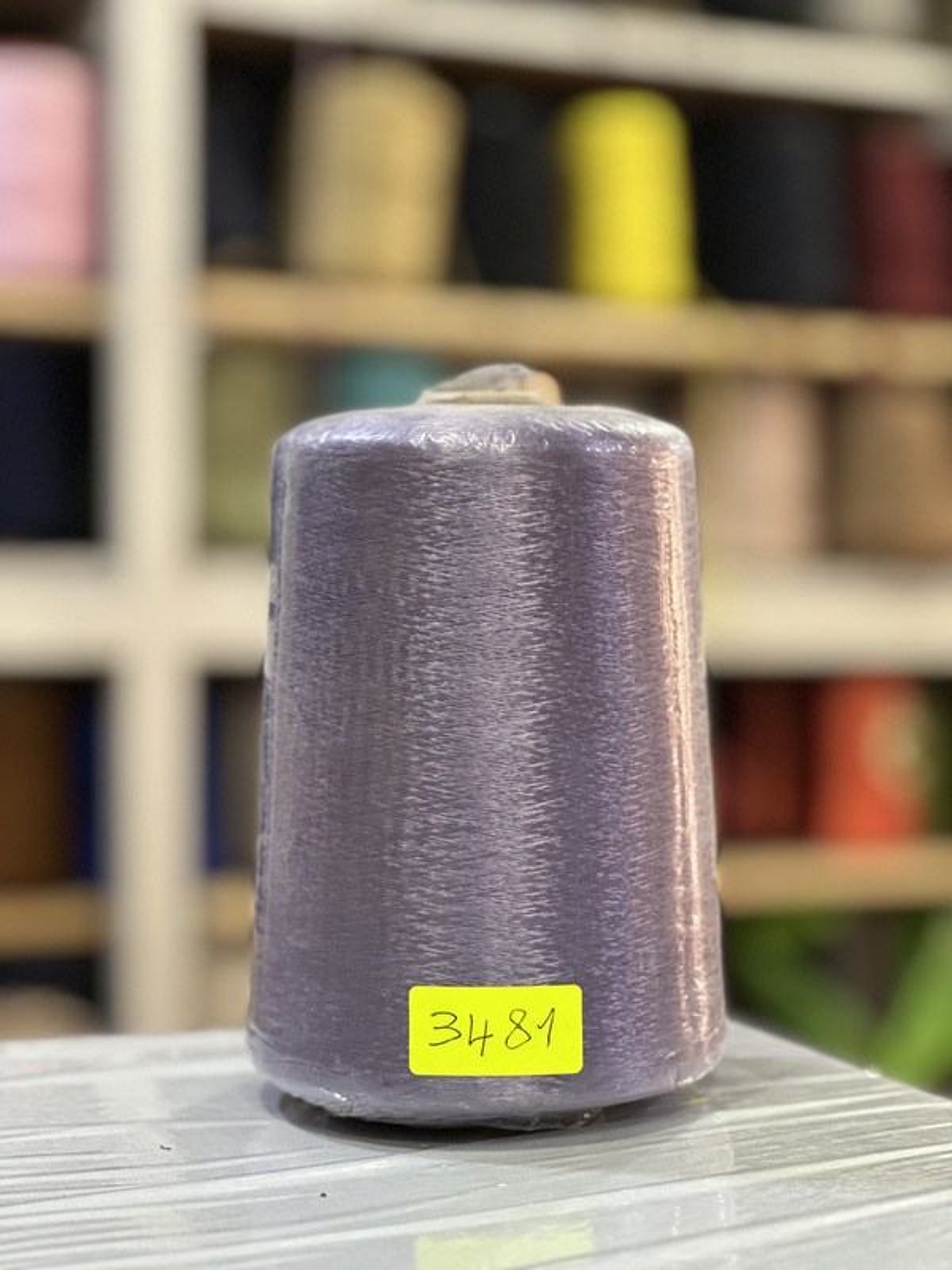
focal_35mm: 77
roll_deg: -0.4
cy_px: 635
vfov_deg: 25.3
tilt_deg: +1.2
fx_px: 2824
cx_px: 476
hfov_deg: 19.1
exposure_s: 1/33
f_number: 2.8
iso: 200
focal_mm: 9
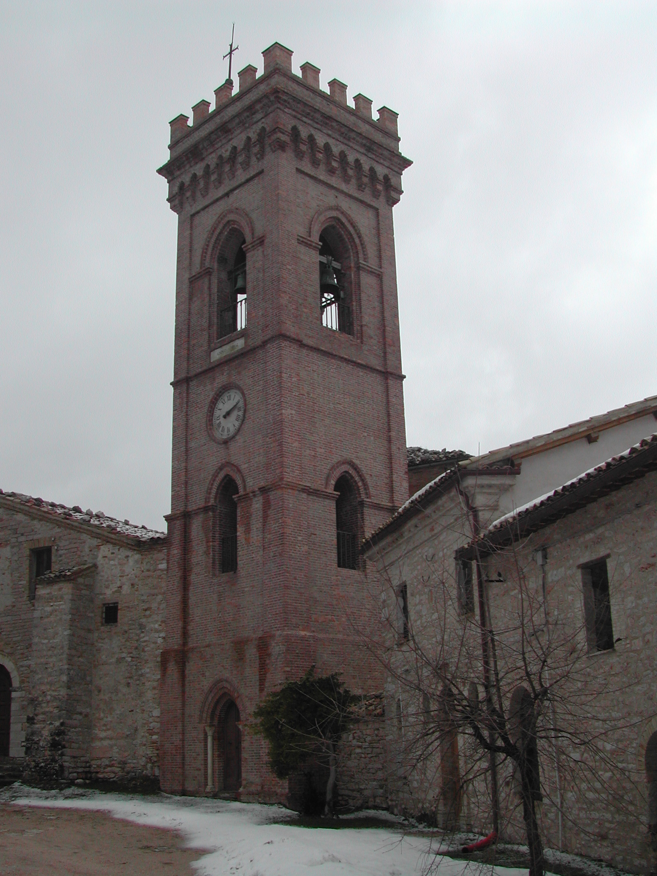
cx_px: 328
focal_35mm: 38
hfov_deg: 37.7
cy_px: 438
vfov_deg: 49.0
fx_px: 962
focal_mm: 8
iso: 100
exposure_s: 1/135
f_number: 7.6
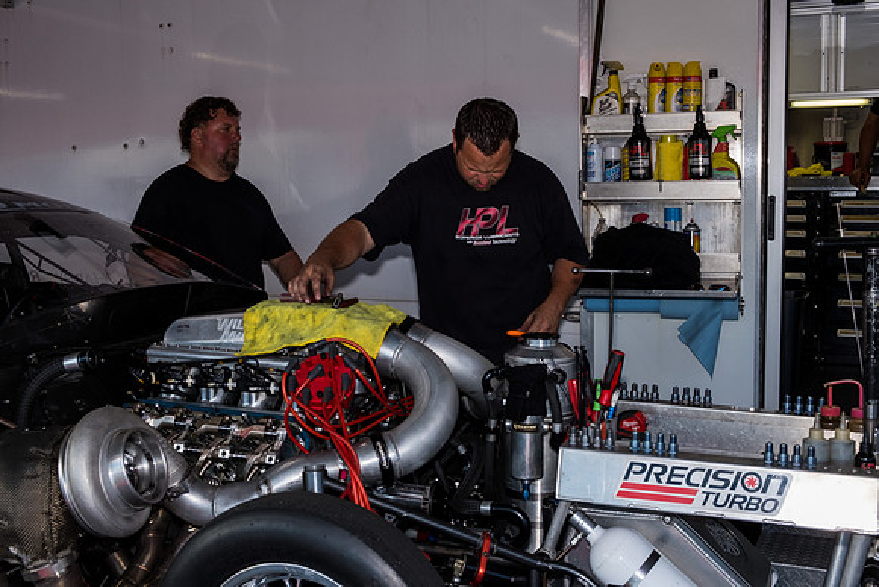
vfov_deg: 31.9
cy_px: 294
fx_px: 1026
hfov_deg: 46.4
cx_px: 440
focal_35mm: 42
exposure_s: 1/160
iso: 400
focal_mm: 27.7
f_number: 9
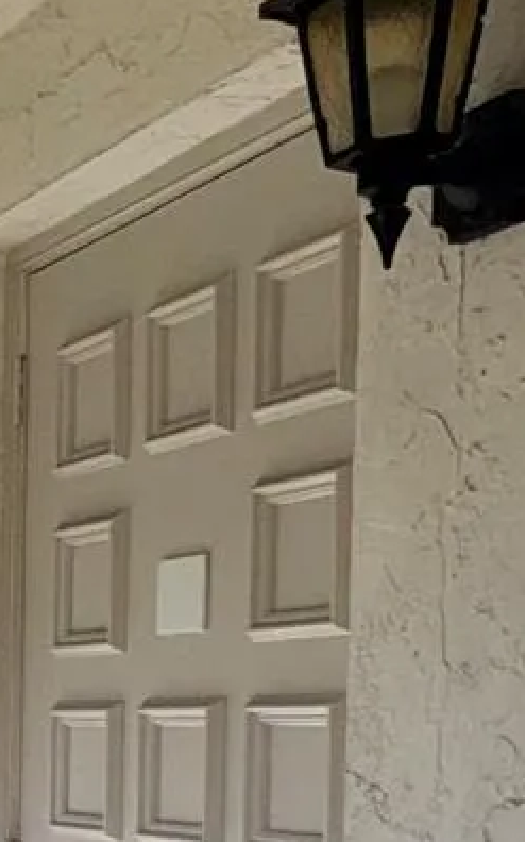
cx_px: -865
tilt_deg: -3.4
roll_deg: +1.3
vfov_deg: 25.9
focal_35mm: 75
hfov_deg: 12.2
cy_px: 863
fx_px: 1719
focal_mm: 2.22
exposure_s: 1/502
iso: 50
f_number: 2.2
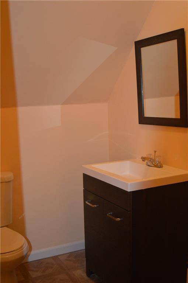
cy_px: 142
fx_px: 330
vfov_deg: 46.5
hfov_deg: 31.8
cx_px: 94
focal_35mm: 42
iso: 1600
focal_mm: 28
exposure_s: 1/60
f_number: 3.5
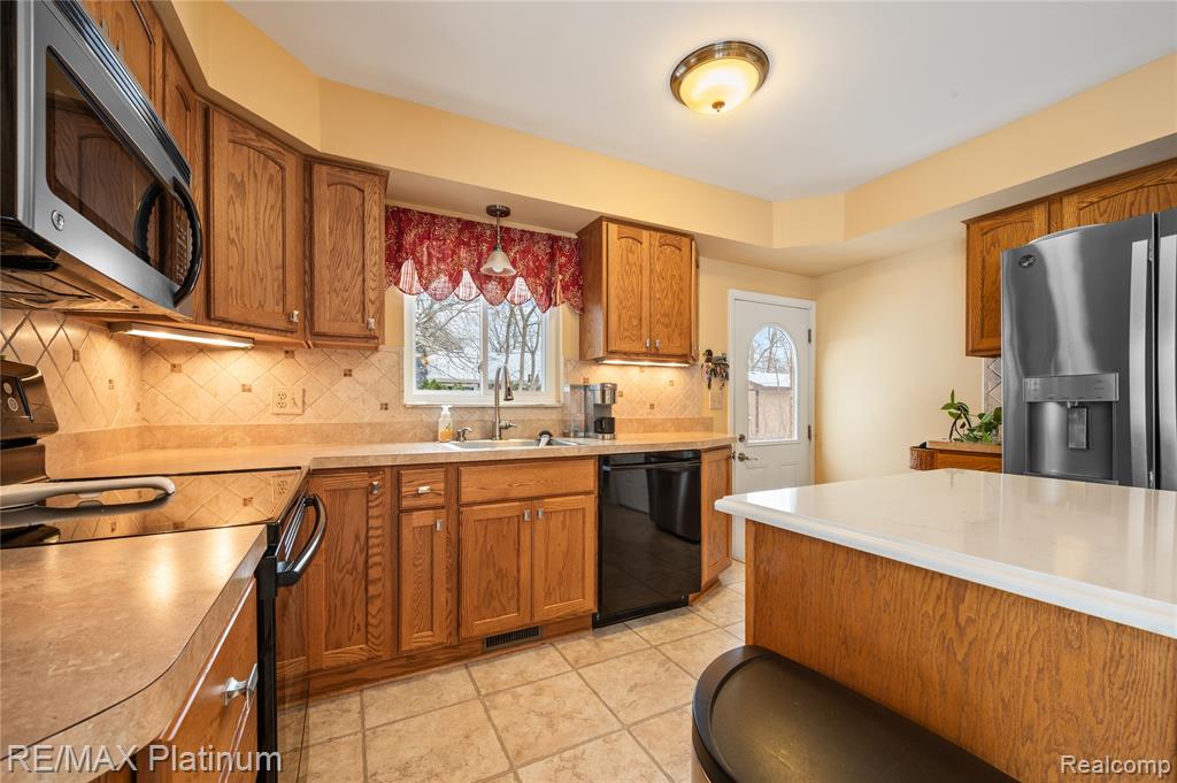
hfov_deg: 104.3
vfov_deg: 81.1
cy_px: 392
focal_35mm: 14
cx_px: 588
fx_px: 457
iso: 100
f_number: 11
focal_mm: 14
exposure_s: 2.5
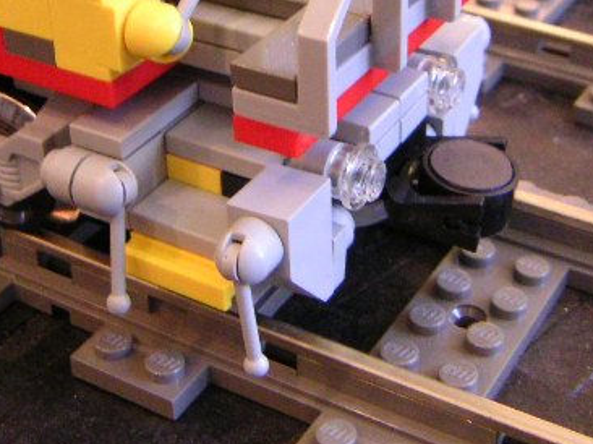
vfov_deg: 20.9
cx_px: 305
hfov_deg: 27.8
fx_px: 1198
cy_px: 143
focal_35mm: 70
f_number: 2.9
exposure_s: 1/30
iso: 400
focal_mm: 5.3
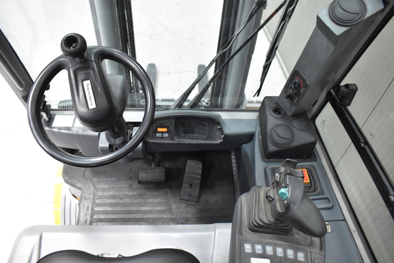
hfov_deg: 67.4
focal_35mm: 27
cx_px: 197
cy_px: 132
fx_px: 295
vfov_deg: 47.9
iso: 1600
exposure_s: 1/15
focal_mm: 18
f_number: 4.5
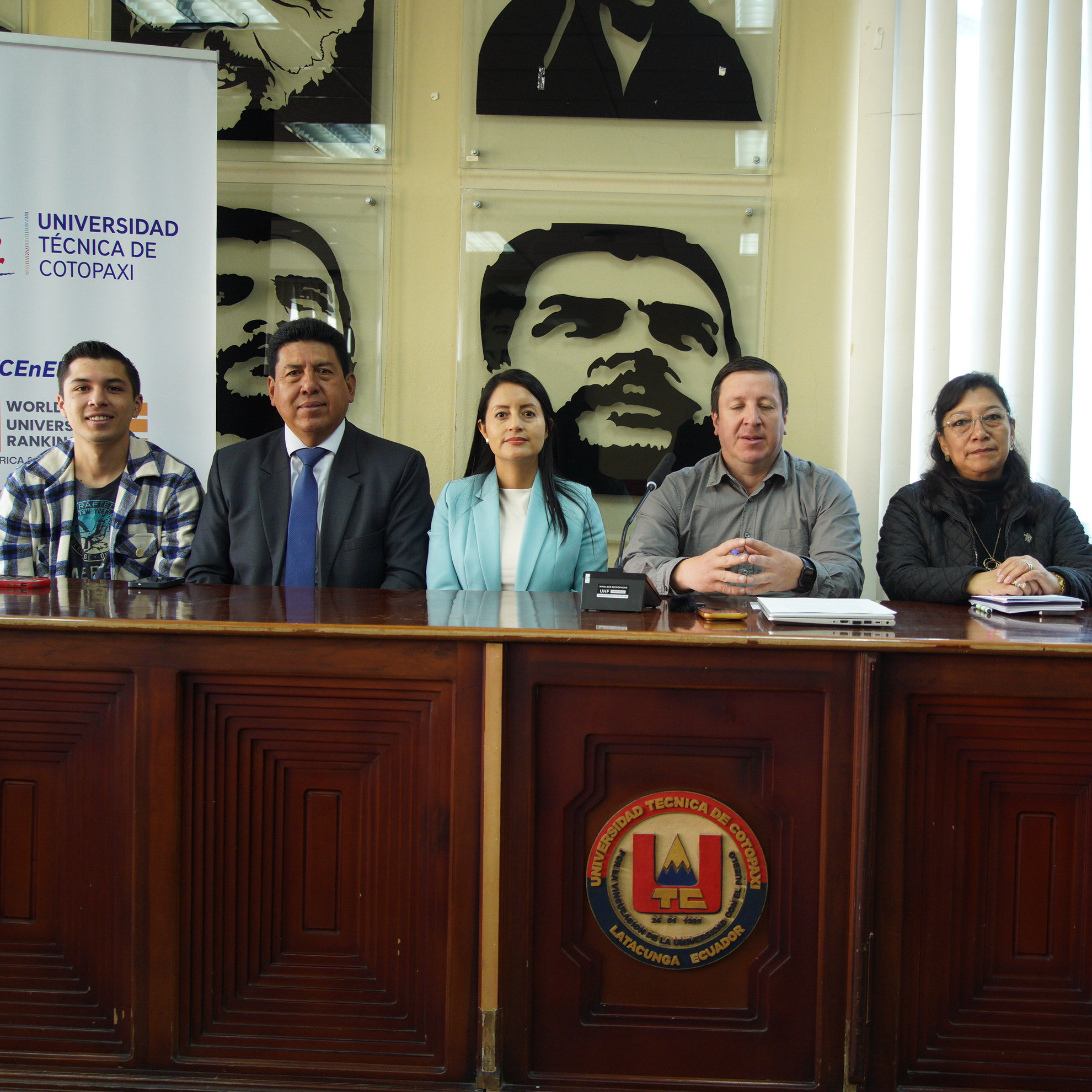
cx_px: 649
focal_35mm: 40
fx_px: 1428
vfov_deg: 41.9
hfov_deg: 41.7
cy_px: 548
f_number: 4
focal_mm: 31
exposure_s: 1/100
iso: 1600
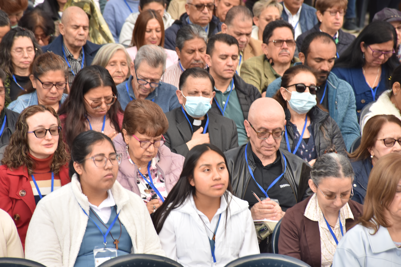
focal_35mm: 210
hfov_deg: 9.8
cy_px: 134
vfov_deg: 6.5
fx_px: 2340
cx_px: 200
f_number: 7.1
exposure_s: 1/80
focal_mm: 140
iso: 160
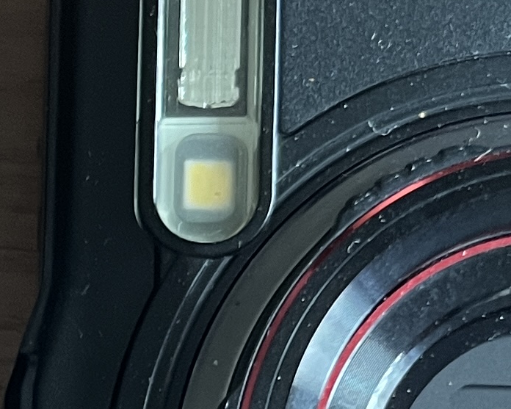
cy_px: 647
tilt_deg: -85.3
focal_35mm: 147
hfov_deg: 12.9
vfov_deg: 10.1
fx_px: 2223
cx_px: -29
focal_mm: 5.1
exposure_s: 1/60
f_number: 1.6
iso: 200
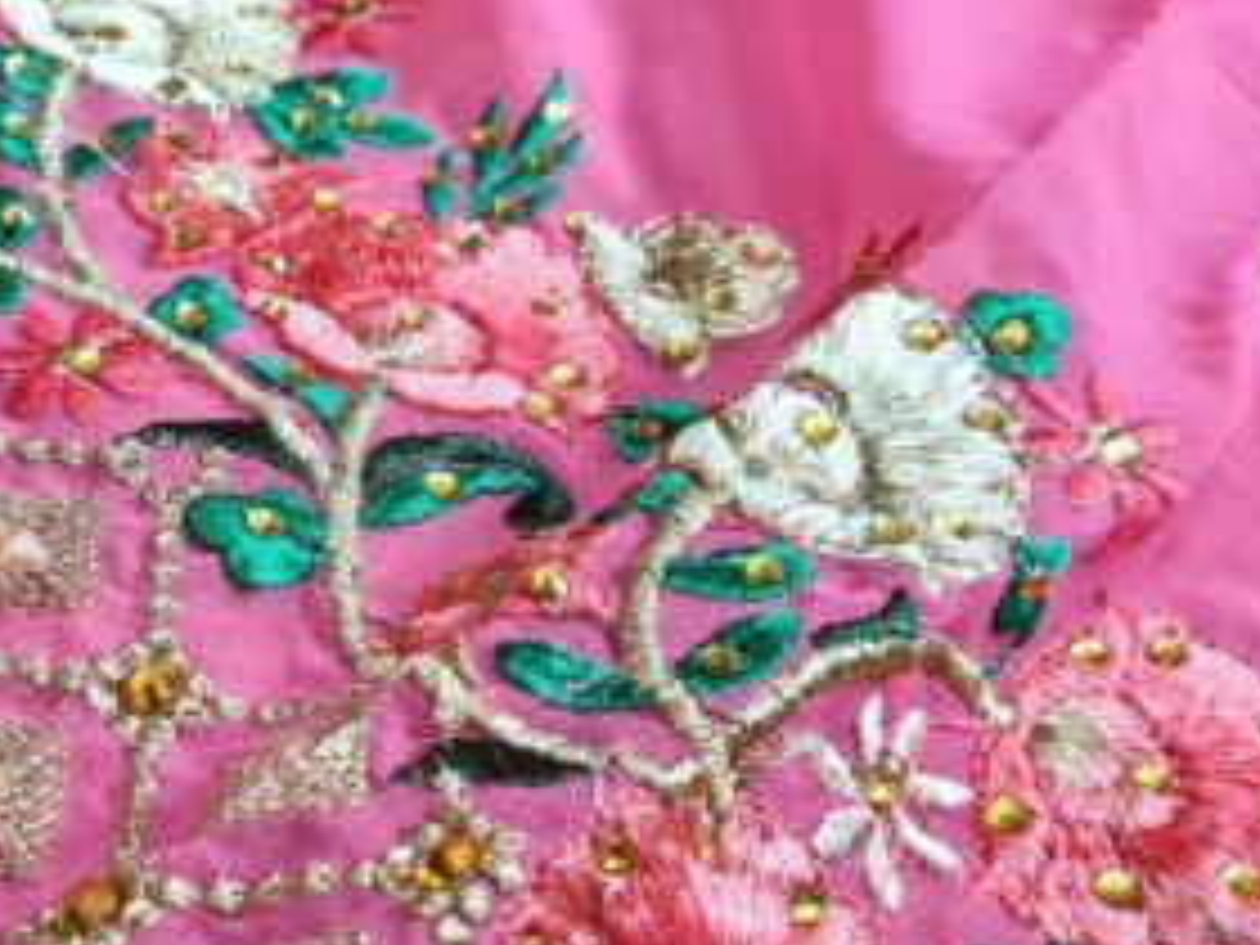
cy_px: 529
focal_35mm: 65
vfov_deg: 22.6
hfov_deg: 28.7
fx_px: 2366
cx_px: 126
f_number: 1.8
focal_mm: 5.4
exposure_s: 1/40
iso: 400
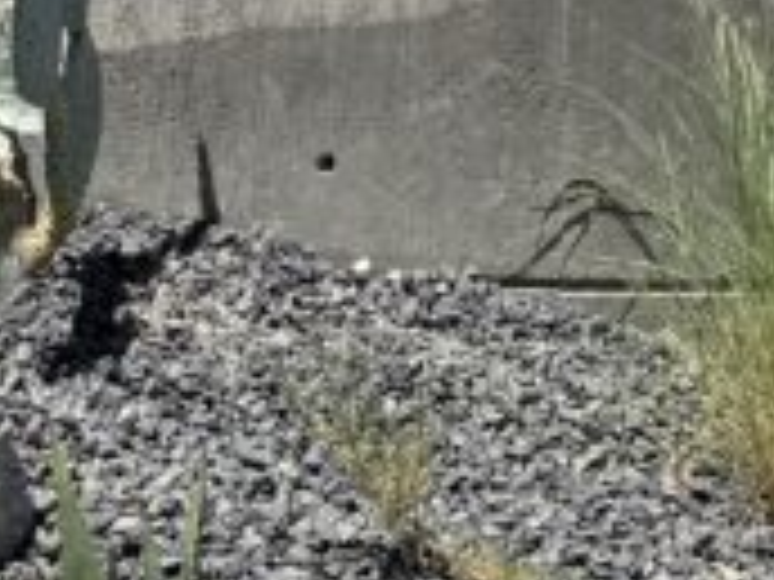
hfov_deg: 13.6
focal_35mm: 143
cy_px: -944
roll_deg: -0.2
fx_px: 3197
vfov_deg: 9.0
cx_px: 788
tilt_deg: +5.0
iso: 80
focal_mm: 6.76
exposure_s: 1/3021
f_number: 1.78
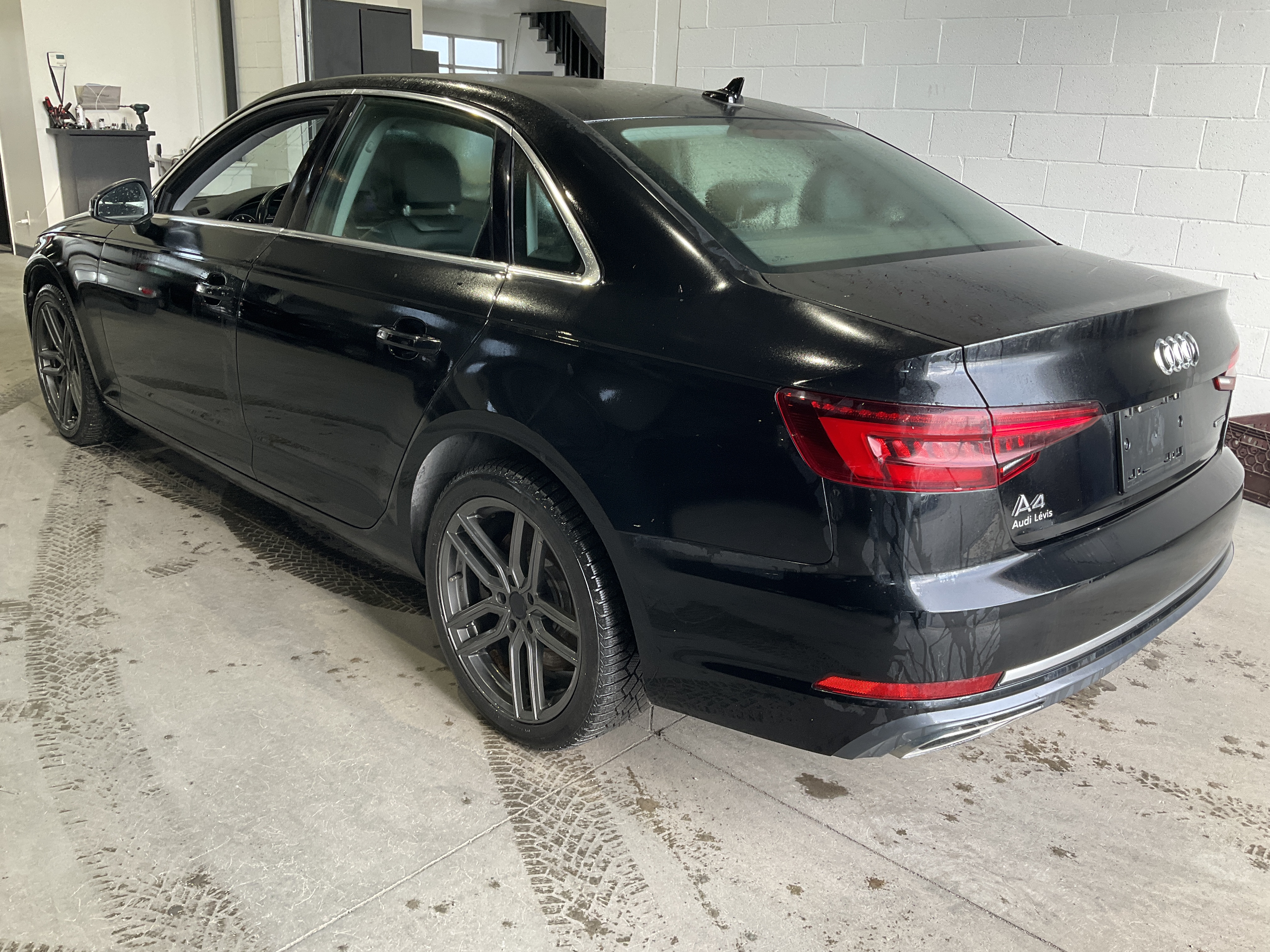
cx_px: 635
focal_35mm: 29
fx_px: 1064
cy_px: 476
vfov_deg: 48.2
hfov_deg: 61.7
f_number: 1.8
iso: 50
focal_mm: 3
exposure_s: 1/122
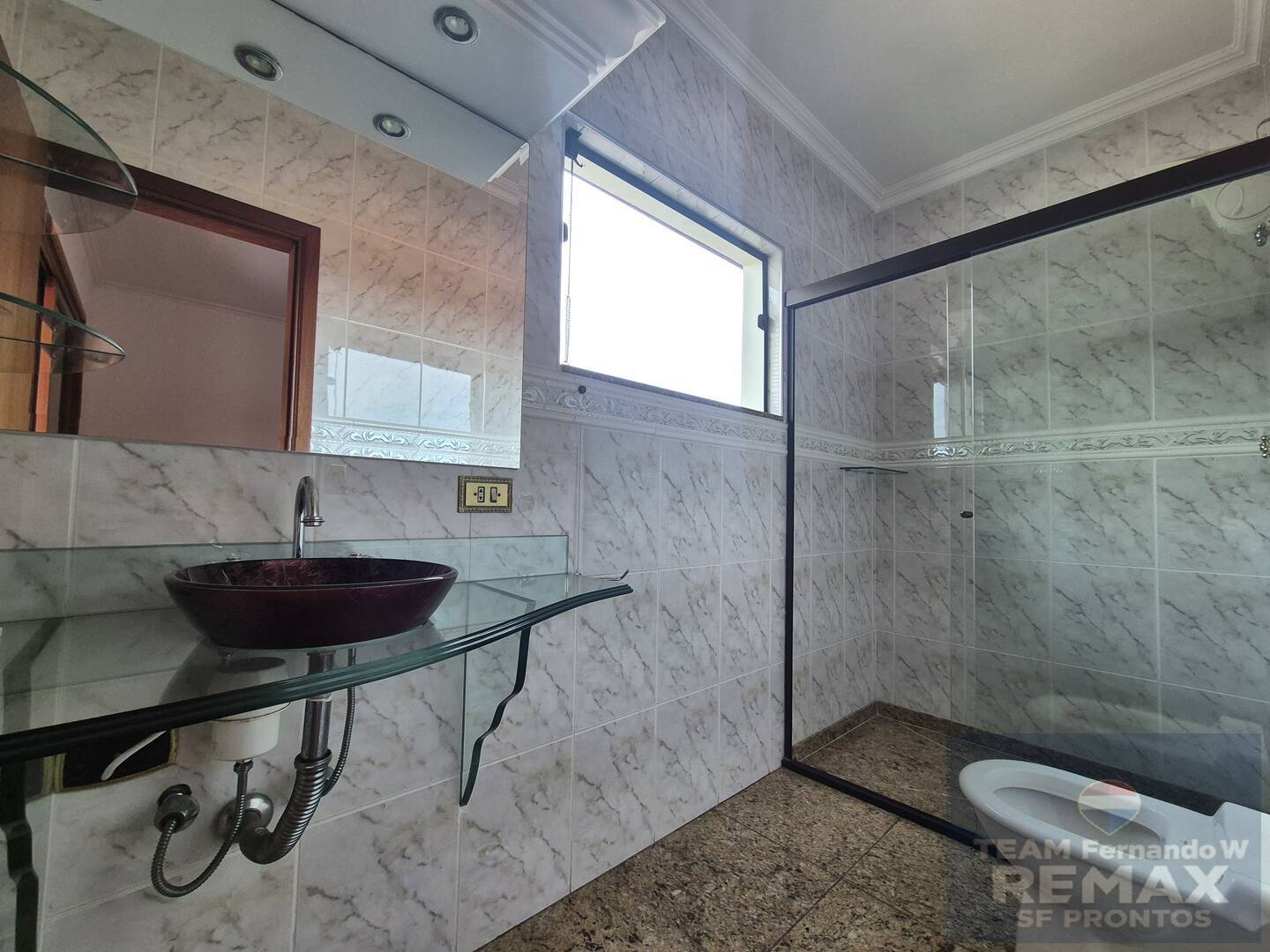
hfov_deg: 106.2
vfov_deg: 89.9
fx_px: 477
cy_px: 476
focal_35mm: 13
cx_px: 635
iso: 80
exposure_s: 1/120
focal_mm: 2.2
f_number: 2.2
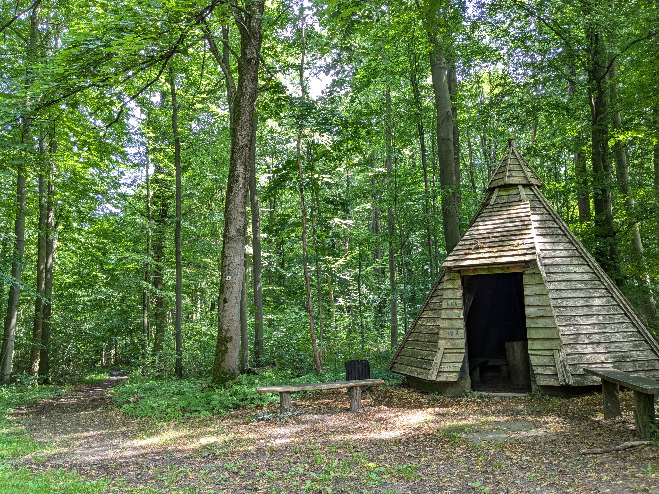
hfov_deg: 65.3
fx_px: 514
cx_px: 330
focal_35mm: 27
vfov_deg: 51.4
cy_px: 247
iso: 56
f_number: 1.73
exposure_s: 1/99.9
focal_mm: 4.38
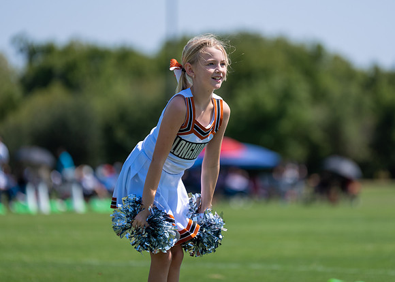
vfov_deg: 6.3
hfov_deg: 8.9
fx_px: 2551
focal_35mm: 227
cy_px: 132
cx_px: 210
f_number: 2.8
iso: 100
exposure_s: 1/2000
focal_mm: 200
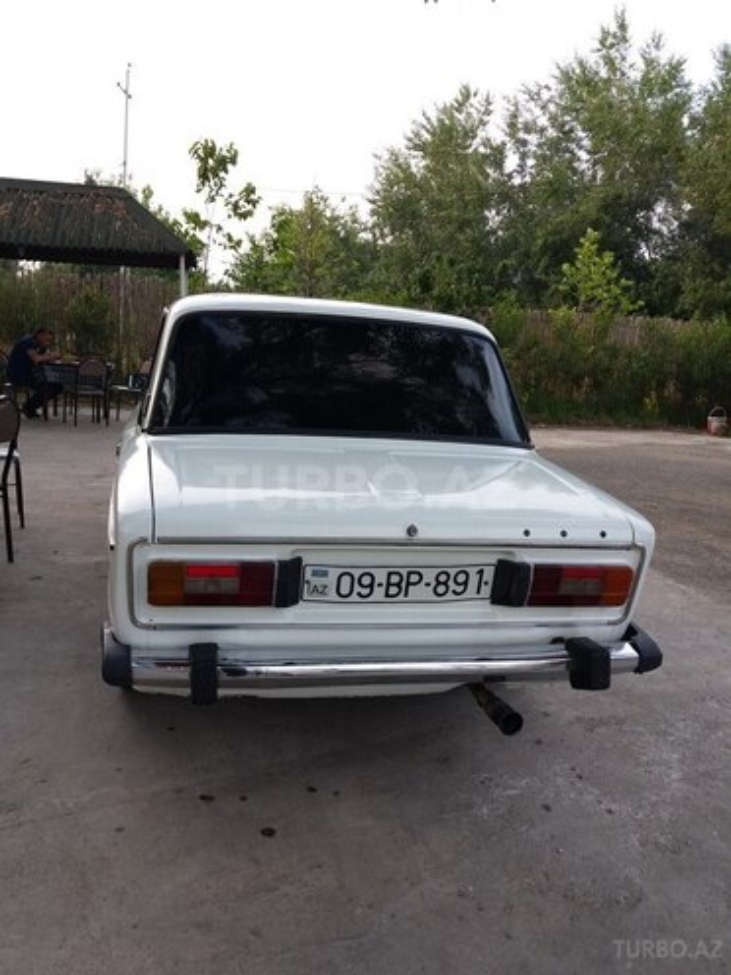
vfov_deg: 65.3
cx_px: 366
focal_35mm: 27
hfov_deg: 51.4
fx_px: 760
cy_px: 488
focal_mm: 3.7
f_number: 1.9
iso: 40
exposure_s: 1/173
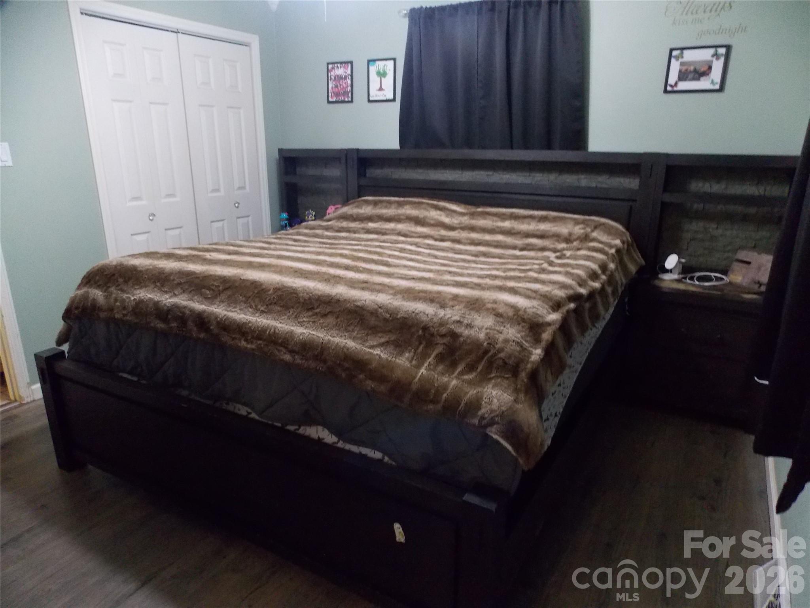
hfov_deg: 73.9
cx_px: 405
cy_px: 304
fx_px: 538
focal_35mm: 23
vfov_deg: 58.9
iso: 400
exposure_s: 1/10
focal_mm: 4
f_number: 3.1
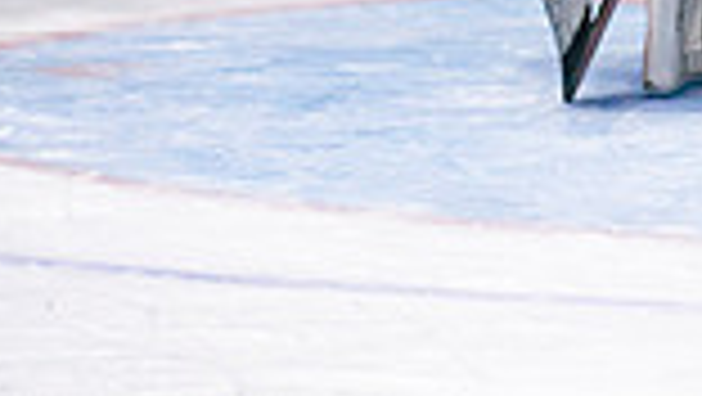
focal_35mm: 866
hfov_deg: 2.5
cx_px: 708
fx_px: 16131
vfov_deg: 1.4
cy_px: -188
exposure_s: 1/640
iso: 800
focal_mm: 165
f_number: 2.8
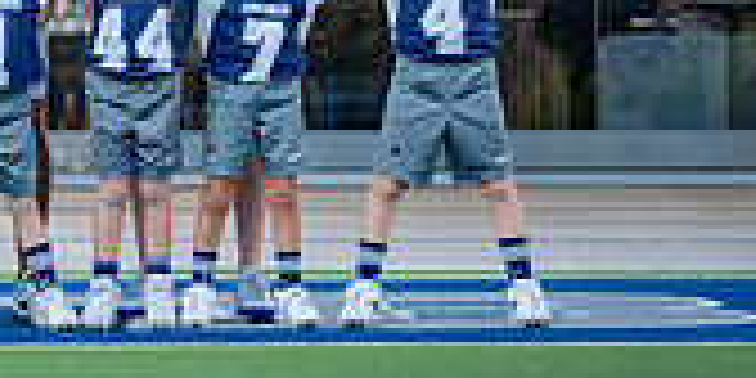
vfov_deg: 2.8
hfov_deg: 5.6
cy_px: -65
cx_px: -273
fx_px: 7638
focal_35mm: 391
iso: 1250
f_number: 4
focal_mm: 101
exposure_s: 1/1250
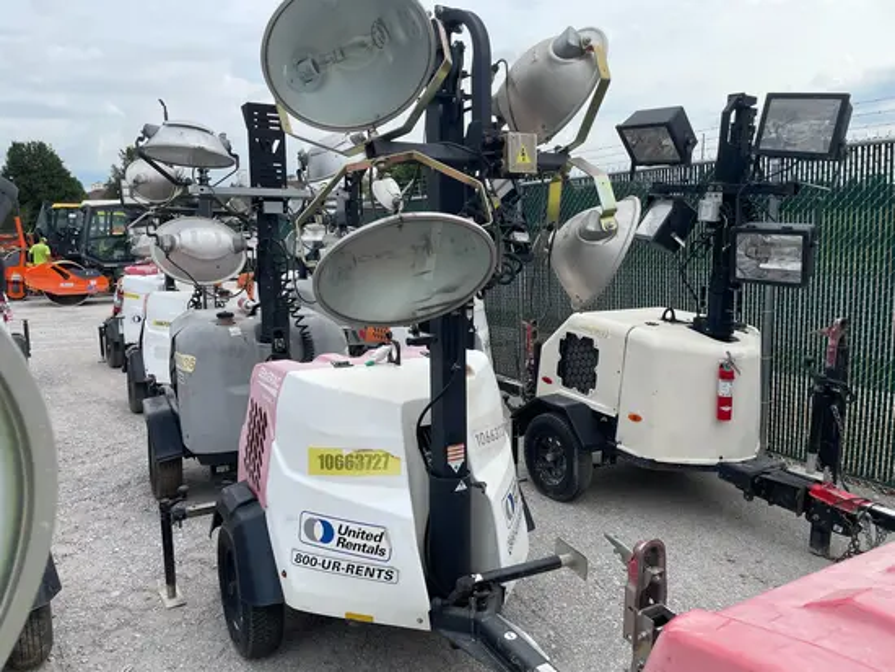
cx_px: 448
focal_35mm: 26
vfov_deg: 53.1
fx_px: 673
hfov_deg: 67.3
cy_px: 336
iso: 32
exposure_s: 1/1770
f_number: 1.6
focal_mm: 4.2
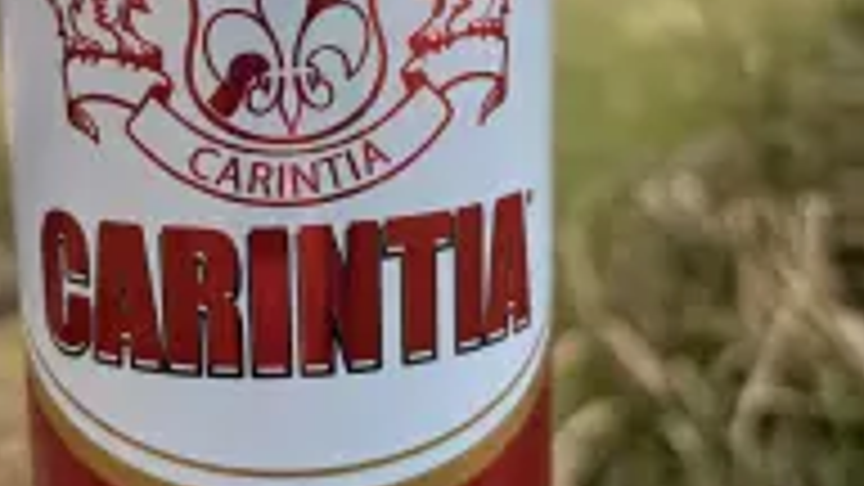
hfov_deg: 34.9
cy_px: 162
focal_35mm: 59
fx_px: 1352
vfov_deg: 20.3
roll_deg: -1.1
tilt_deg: -6.2
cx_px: 243
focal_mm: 5.96
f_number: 1.6
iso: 64
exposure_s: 1/1117
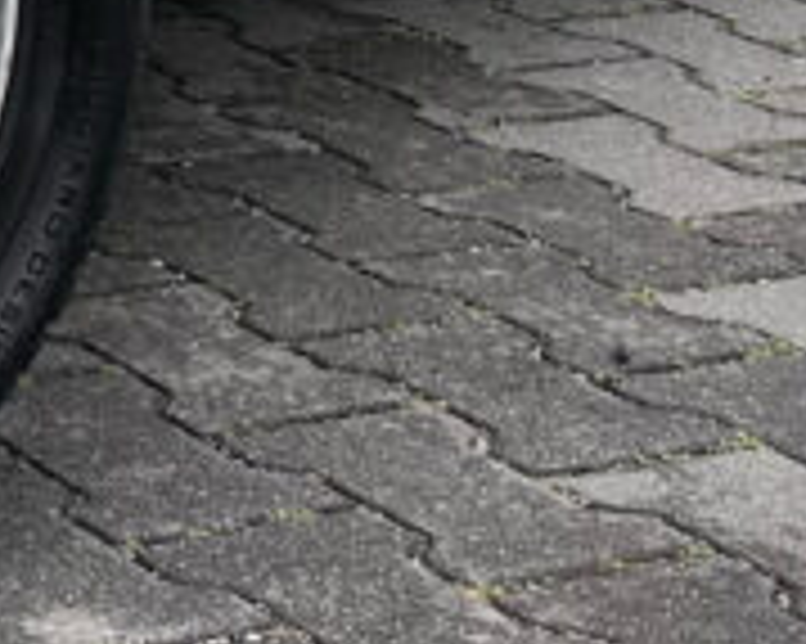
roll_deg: -0.9
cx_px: -883
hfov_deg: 12.4
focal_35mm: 134
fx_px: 3195
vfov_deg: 10.4
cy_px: -752
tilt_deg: -3.0
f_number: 1.78
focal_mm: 6.86
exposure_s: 1/390
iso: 80
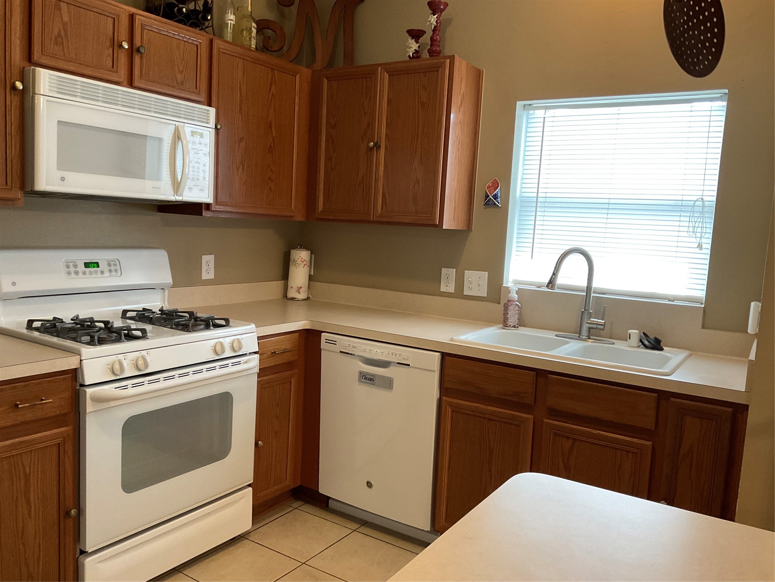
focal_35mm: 29
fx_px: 649
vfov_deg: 48.2
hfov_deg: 61.7
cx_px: 388
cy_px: 291
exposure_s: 1/60
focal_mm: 3
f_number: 1.8
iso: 125
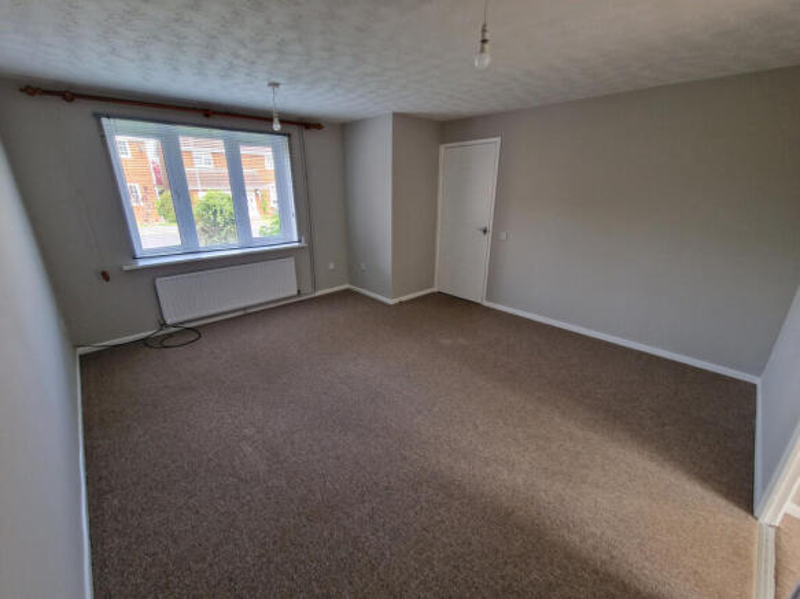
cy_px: 300
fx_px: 300
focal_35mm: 13
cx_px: 400
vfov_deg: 89.9
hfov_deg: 106.2
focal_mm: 2.2
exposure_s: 1/50
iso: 125
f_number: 2.2
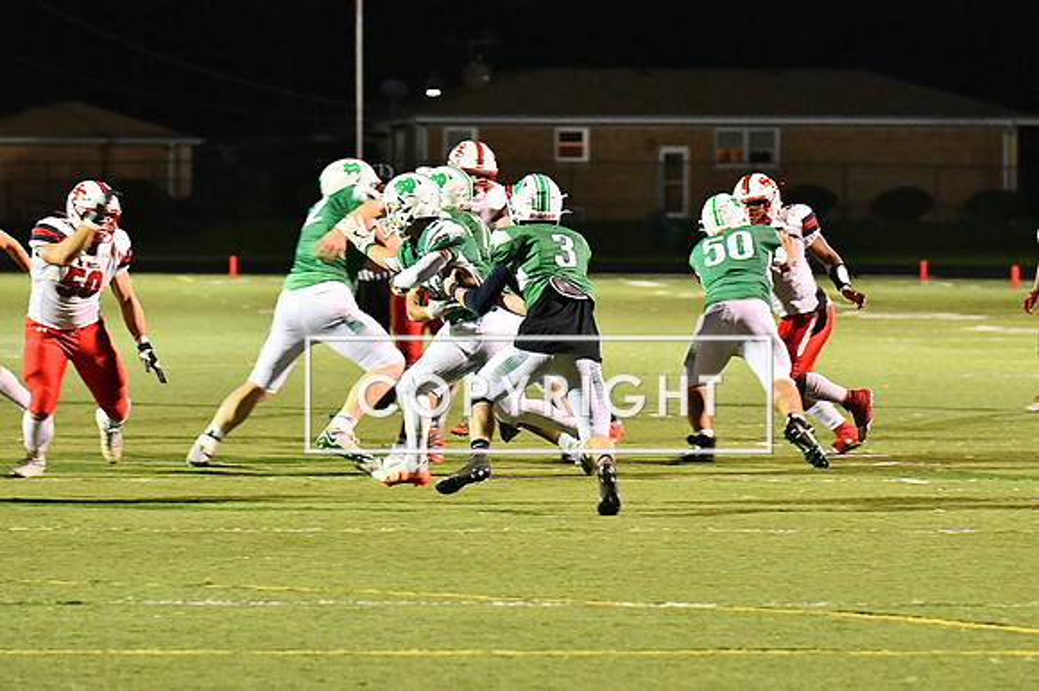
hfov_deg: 11.4
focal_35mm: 180
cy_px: 346
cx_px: 520
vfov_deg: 7.6
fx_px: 5192
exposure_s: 1/250
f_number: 4
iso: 8000
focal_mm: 120
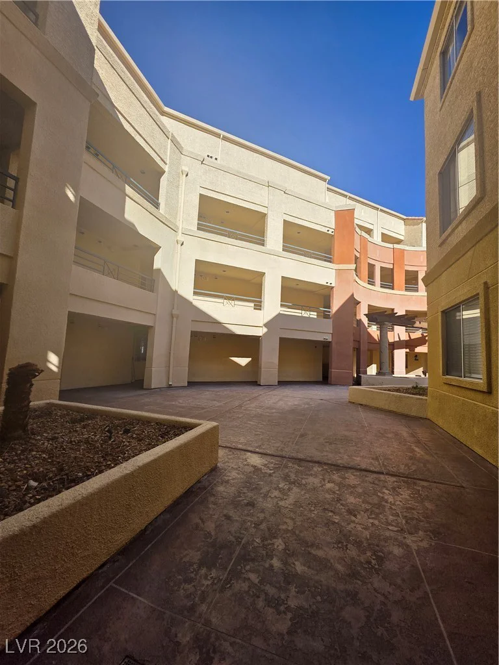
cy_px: 332
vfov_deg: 106.2
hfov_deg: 89.9
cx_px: 250
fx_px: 250
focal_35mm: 13
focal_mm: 2.2
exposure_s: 1/1962
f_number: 1.9
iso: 40
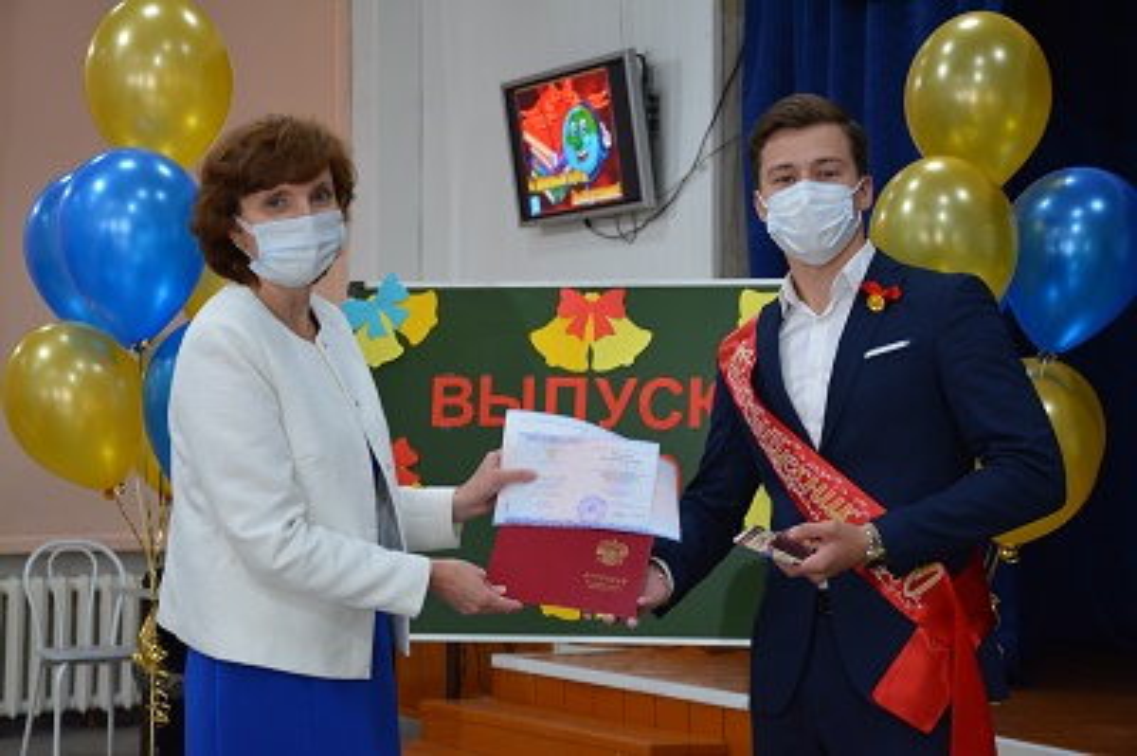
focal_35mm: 78
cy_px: 378
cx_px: 568
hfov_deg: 26.0
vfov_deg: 17.5
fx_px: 2461
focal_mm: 52
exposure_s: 1/50
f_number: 5
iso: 800
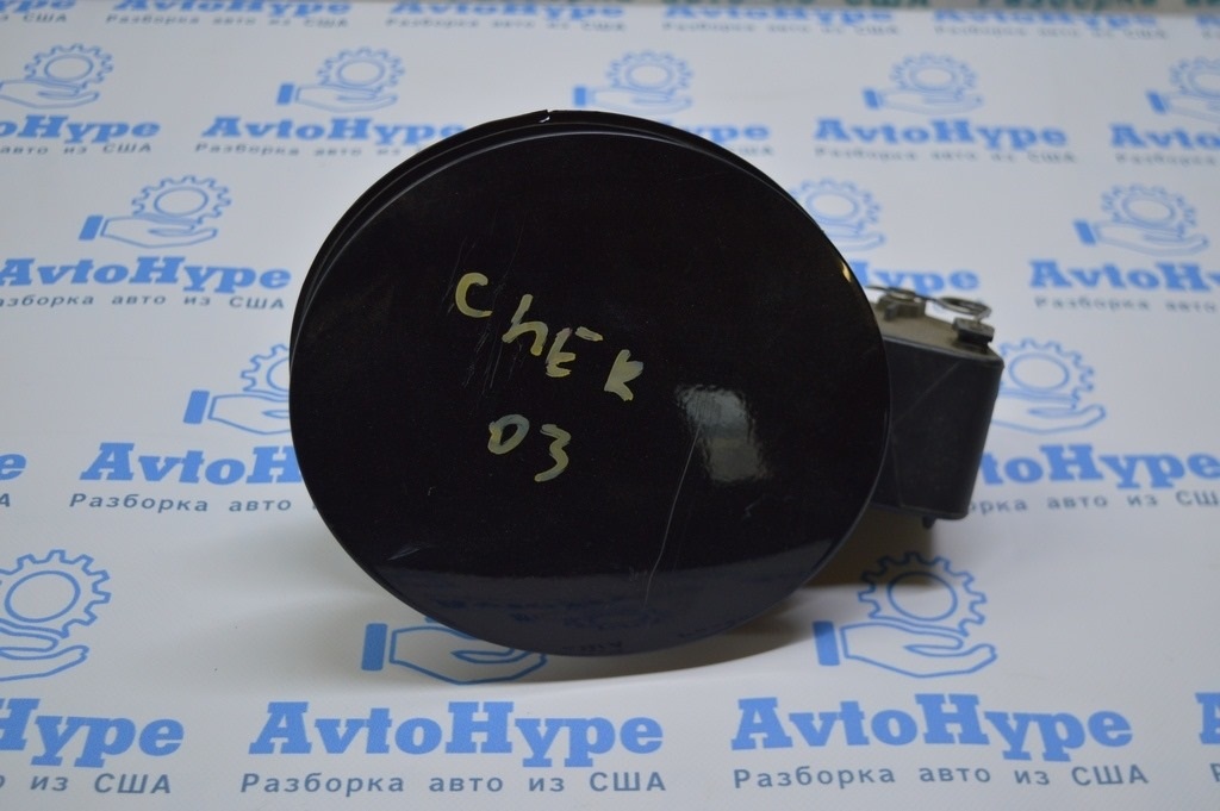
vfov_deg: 28.0
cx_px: 610
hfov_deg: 41.1
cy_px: 406
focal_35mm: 48
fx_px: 1625
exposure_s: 1/100
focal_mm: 32
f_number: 4.5
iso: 400
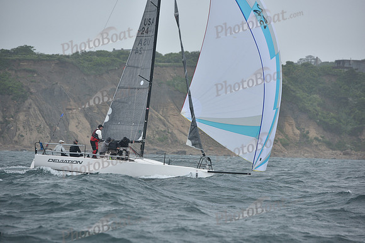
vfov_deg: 7.6
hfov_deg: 11.4
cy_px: 122
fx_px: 1825
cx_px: 182
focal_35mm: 180
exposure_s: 1/1000
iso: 320
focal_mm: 180
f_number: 5
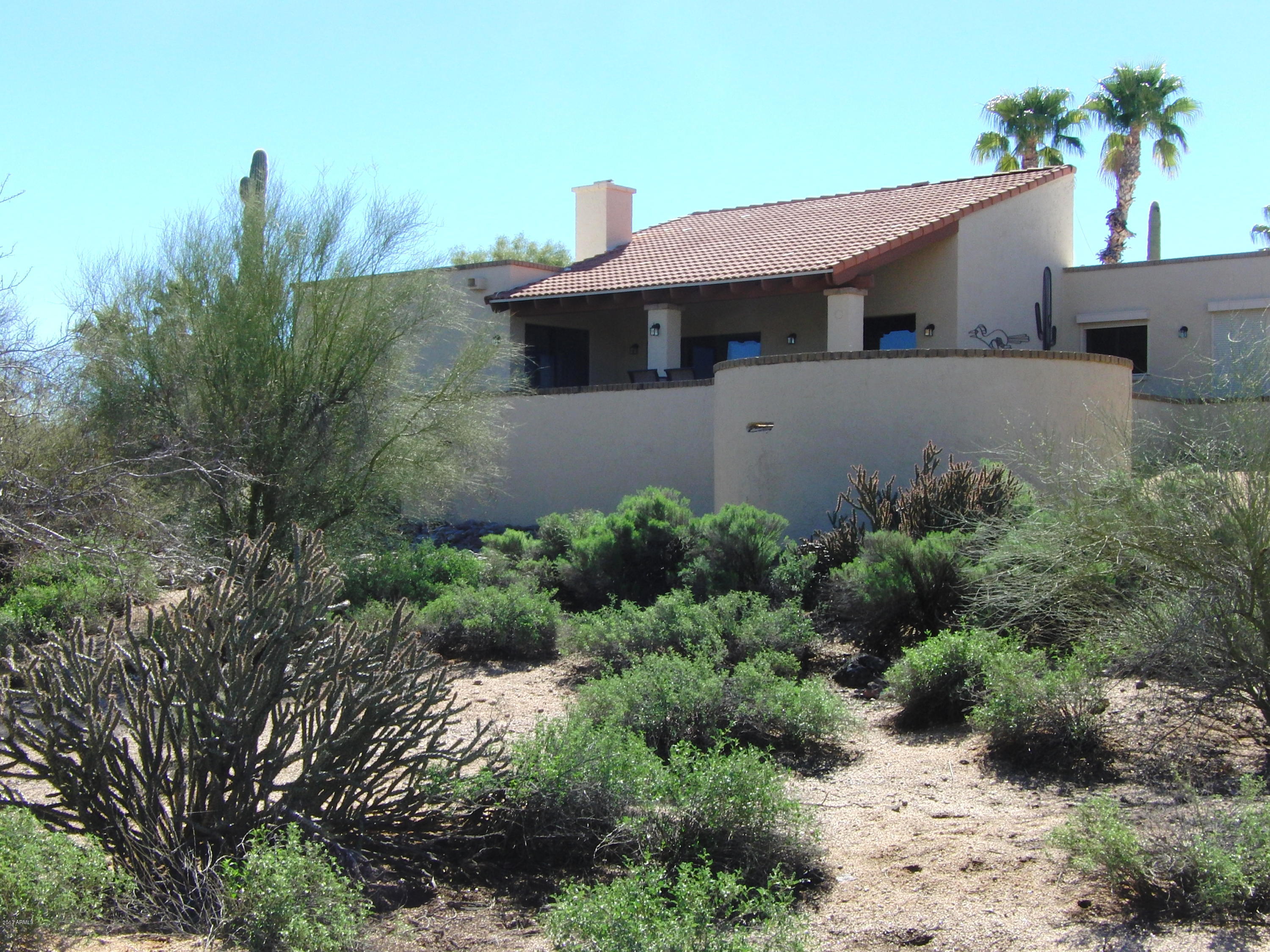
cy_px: 476
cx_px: 635
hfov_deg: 38.9
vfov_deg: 29.7
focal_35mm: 49
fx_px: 1798
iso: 100
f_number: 7.4
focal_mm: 8.7
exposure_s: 1/200
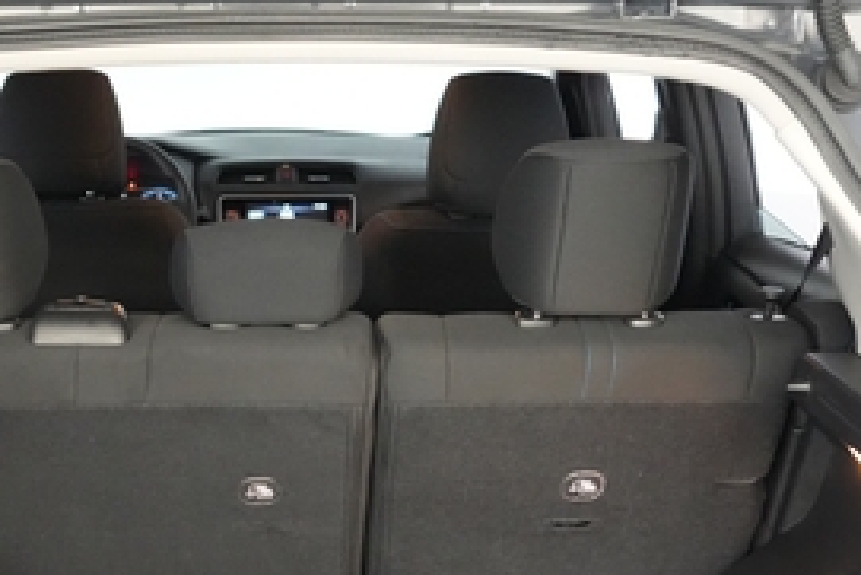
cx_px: 261
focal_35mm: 66
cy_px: 607
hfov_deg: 30.2
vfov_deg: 19.9
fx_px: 1579
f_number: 2.8
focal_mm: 28
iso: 8000
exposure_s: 1/160
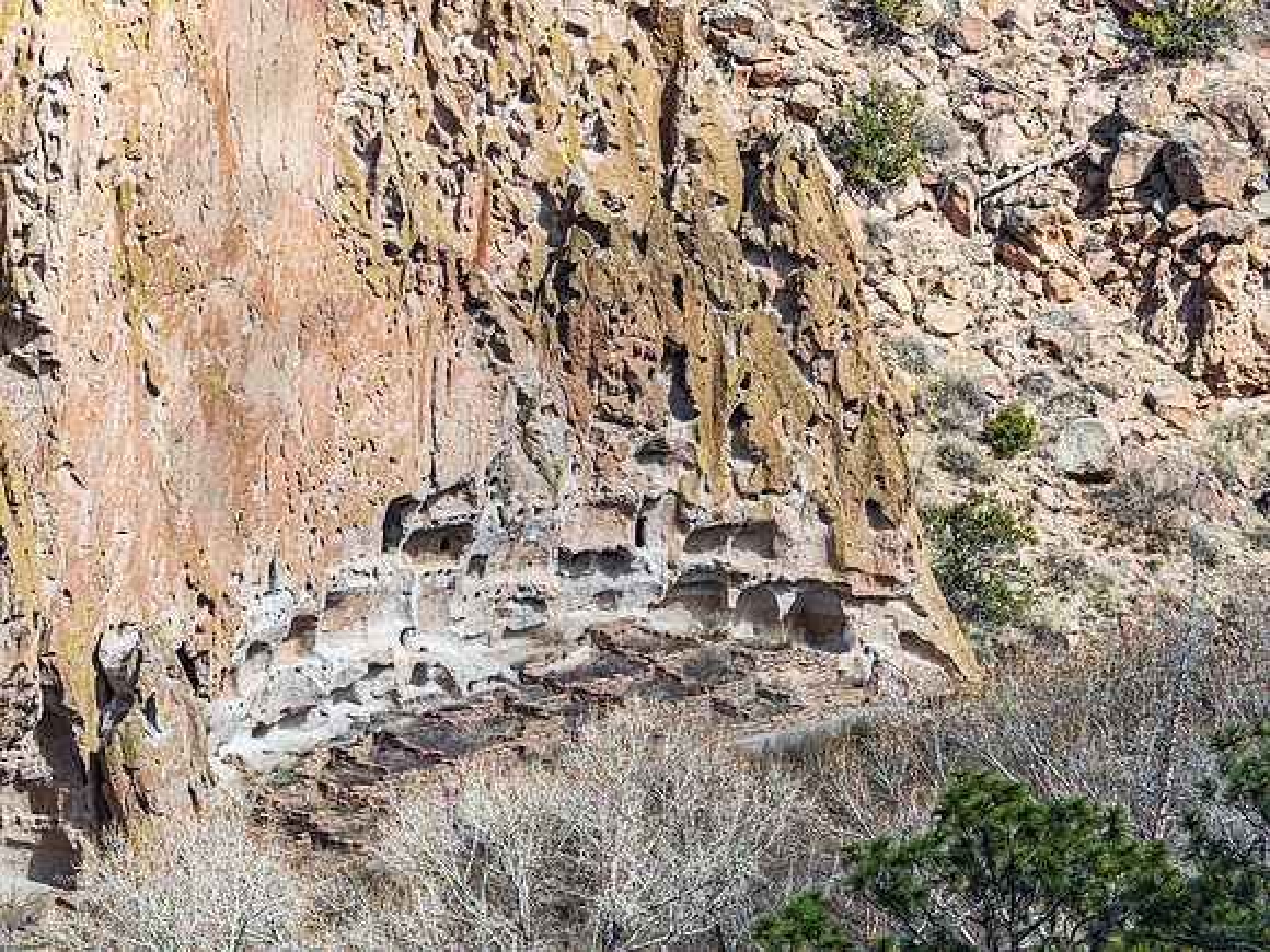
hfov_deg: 5.6
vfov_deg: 4.2
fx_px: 13028
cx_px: 526
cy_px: 516
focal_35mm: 355
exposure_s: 1/125
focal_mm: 150
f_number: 9
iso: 200
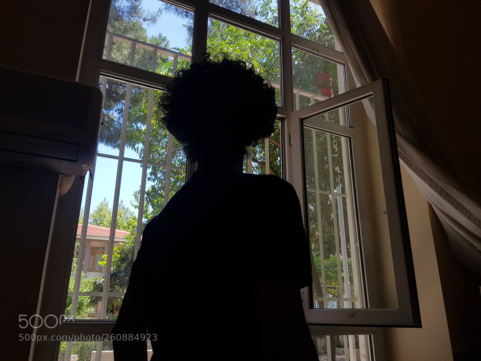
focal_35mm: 26
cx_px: 240
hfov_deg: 67.3
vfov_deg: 53.1
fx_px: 361
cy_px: 180
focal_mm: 4.2
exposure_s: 1/558
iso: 40
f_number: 1.7
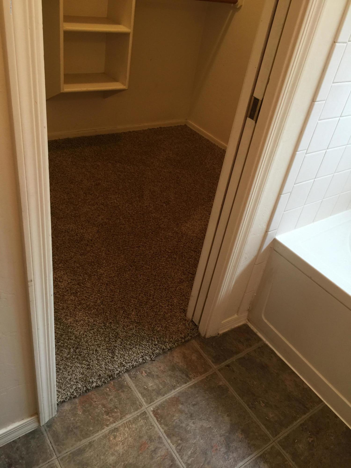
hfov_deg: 48.2
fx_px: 392
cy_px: 234
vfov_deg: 61.7
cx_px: 176
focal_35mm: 29
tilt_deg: -35.3
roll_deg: -10.0
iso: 32
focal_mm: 4.15
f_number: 2.2
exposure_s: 1/15
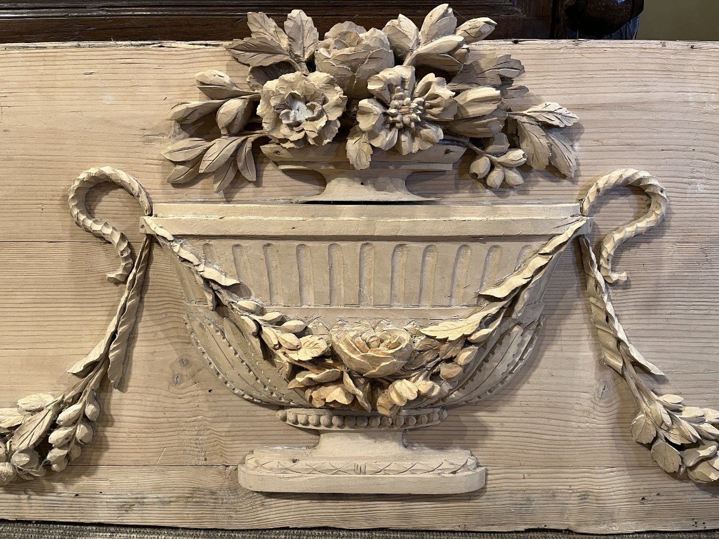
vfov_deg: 53.1
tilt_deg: -18.3
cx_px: 360
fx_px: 540
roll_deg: +0.1
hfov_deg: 67.3
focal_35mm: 26
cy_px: 270
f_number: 1.6
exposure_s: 1/50
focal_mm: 5.1
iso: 125
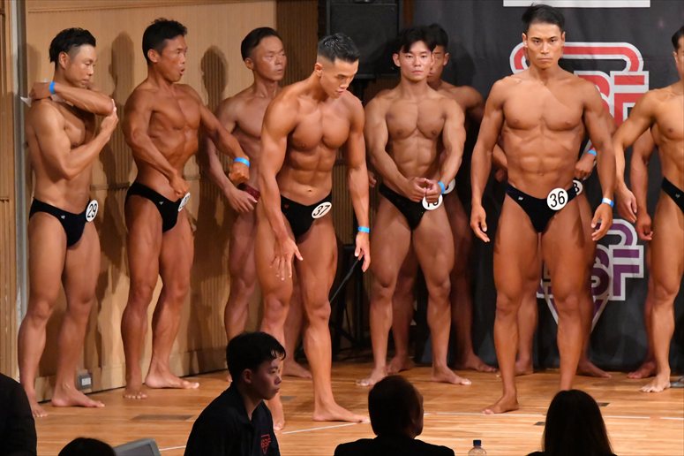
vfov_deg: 4.8
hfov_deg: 7.2
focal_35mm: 285
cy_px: 228
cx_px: 342
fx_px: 5412
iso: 14400
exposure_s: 1/400
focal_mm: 190
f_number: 5.6
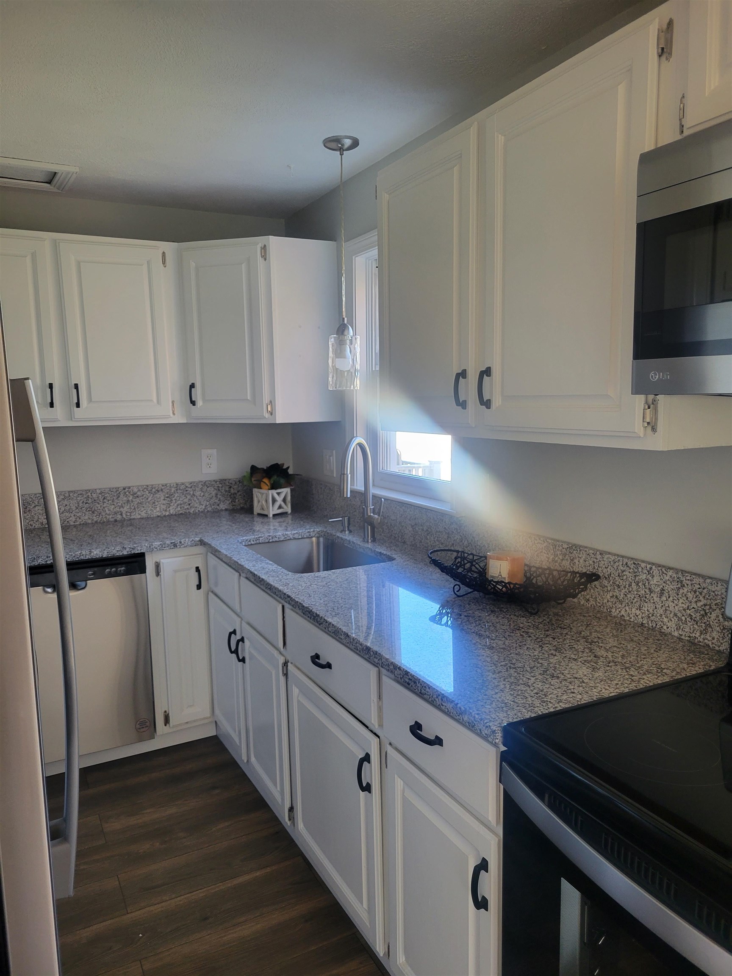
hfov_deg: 53.1
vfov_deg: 67.3
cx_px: 366
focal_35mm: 26
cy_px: 488
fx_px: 733
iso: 200
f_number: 1.8
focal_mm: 5.4
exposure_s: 1/120
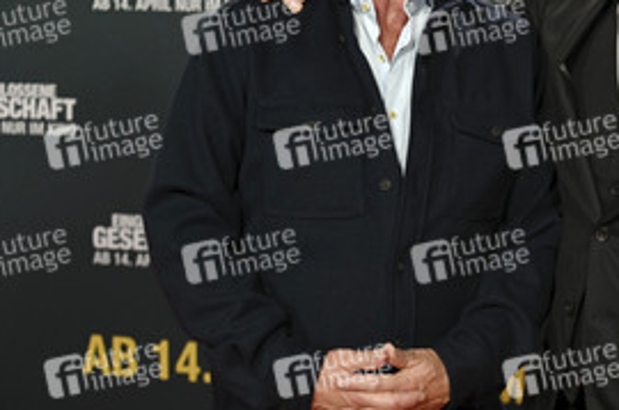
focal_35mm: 117
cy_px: 85
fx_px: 2008
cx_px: 501
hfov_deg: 17.4
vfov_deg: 11.6
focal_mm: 70
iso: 2200
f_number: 4.8
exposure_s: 1/350
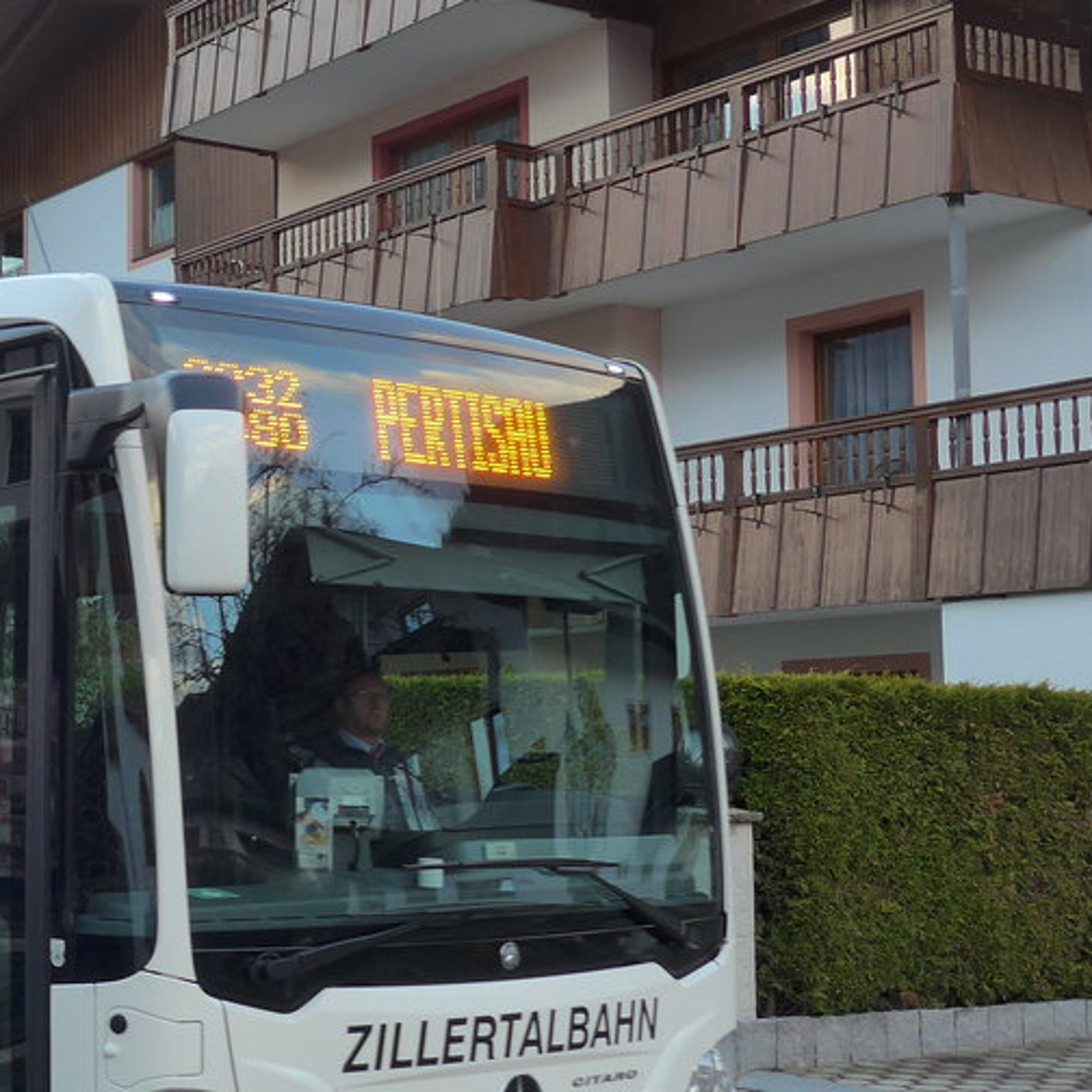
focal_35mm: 61
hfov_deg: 25.6
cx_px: -182
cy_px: 628
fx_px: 2177
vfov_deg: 28.1
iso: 125
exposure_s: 1/100
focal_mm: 6
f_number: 2.8
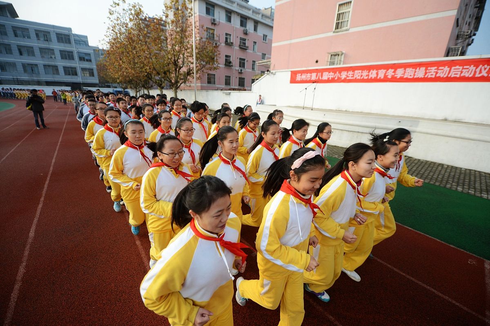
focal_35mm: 14
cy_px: 163
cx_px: 245
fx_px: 190
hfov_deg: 104.3
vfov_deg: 81.2
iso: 400
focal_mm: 14
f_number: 2.8
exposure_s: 1/4000
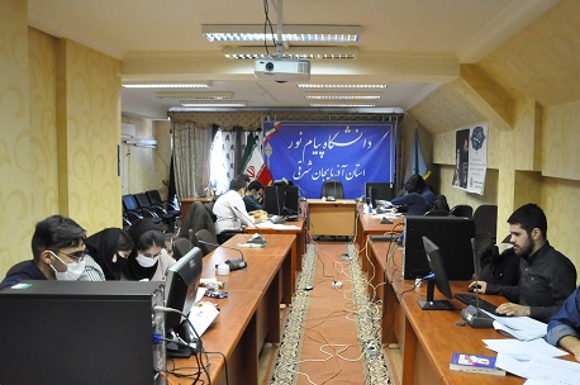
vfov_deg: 39.9
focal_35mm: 33
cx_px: 341
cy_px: 197
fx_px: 531
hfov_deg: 57.0
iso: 3200
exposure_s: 1/50
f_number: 7.1
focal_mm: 18
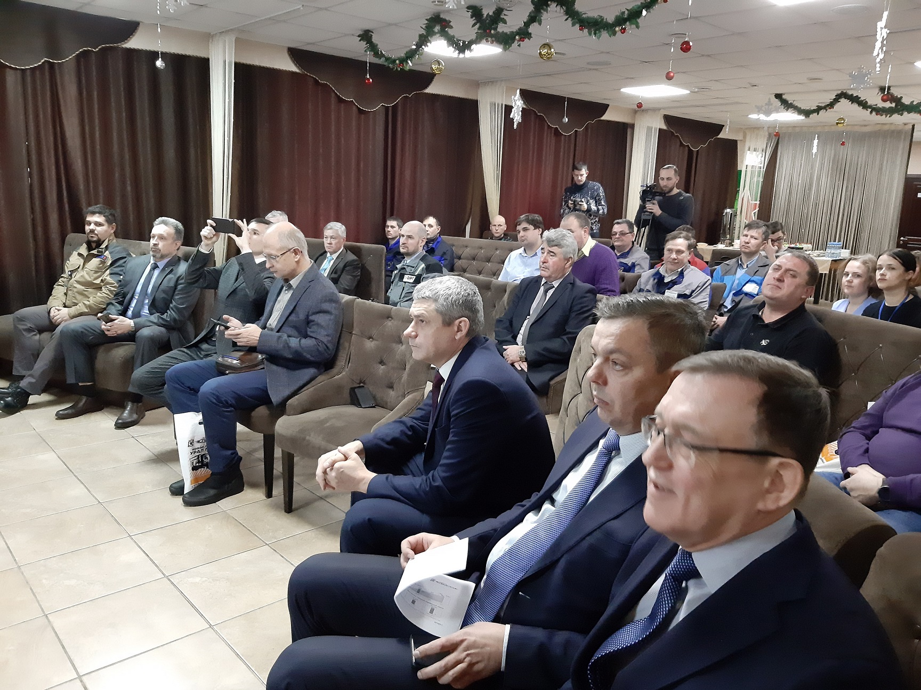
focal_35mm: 26
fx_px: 691
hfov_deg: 67.3
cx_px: 460
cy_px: 345
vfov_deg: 53.0
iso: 640
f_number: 1.7
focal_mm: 3.93
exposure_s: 1/25
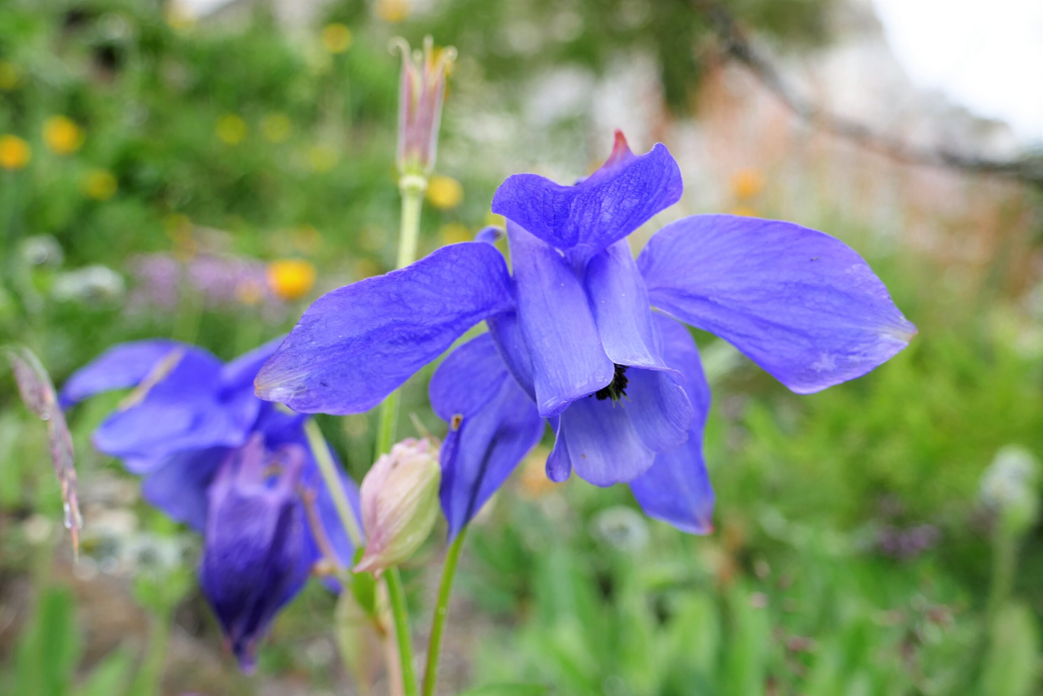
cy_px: 348
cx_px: 522
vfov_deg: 35.9
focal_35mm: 37
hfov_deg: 51.9
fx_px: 1072
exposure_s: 1/100
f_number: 3.6
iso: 125
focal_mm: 13.6
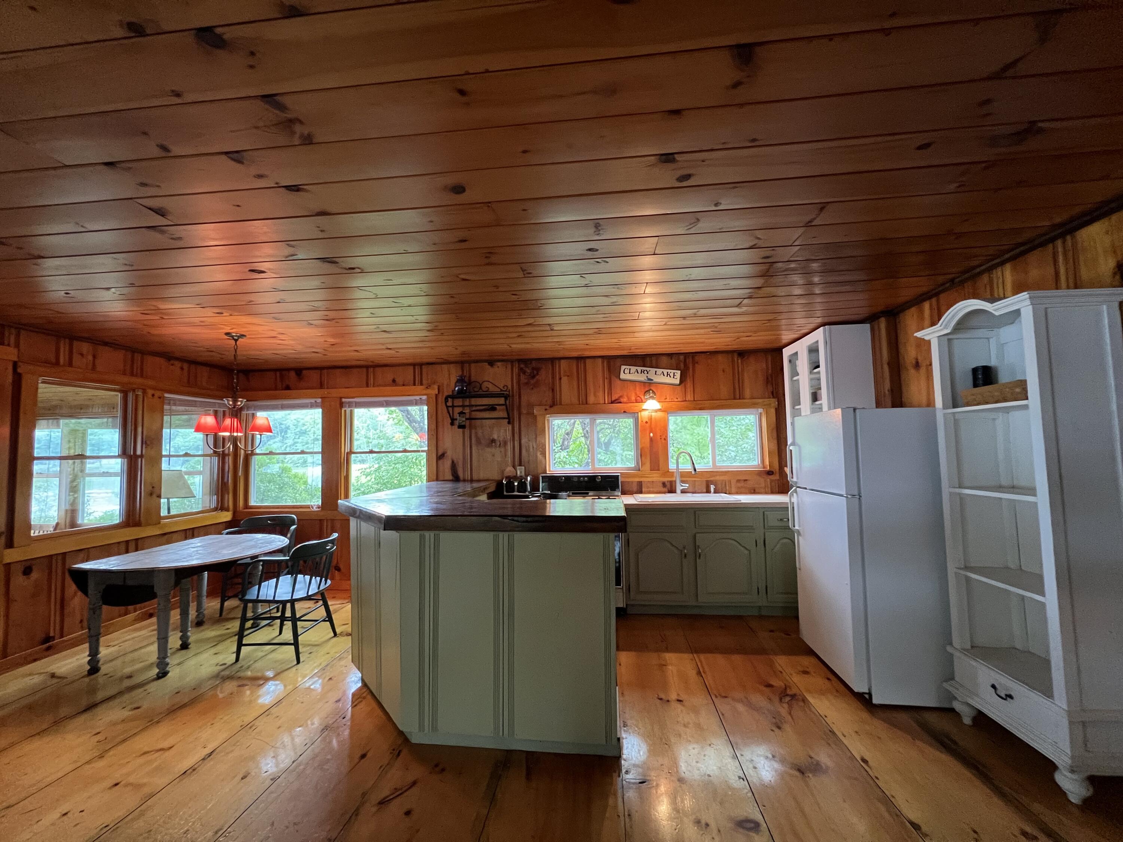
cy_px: 421
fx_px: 422
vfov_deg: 89.9
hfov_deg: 106.2
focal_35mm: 13
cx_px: 562
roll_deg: +1.2
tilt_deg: +2.9
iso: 500
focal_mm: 1.57
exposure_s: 1/60
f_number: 1.8
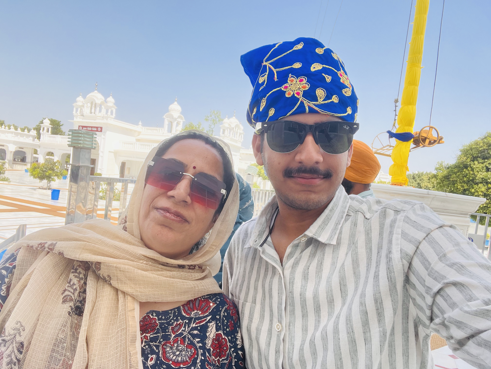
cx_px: 246
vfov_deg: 58.9
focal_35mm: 23
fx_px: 326
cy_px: 184
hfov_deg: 73.9
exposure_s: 1/309
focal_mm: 2.71
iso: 32
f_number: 2.2
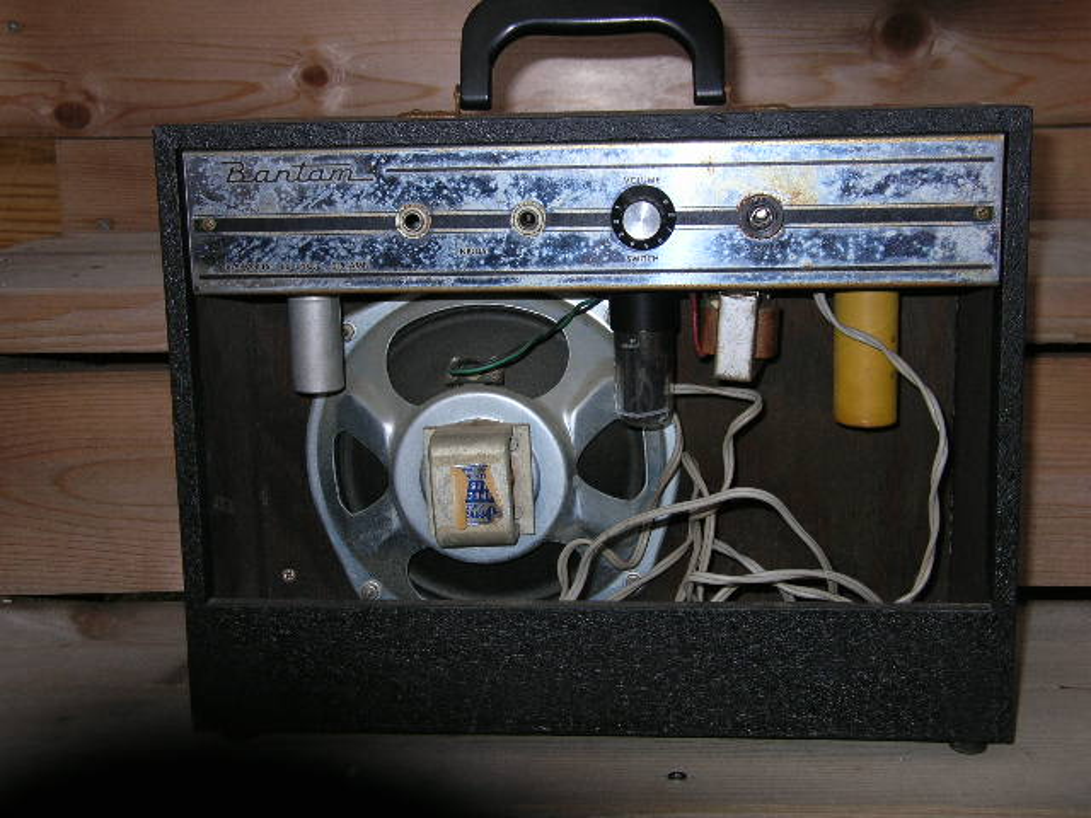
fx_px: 1639
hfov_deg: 36.8
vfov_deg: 28.0
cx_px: 546
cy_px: 409
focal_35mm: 52
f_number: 3
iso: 50
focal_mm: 8.7
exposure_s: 1/60.1
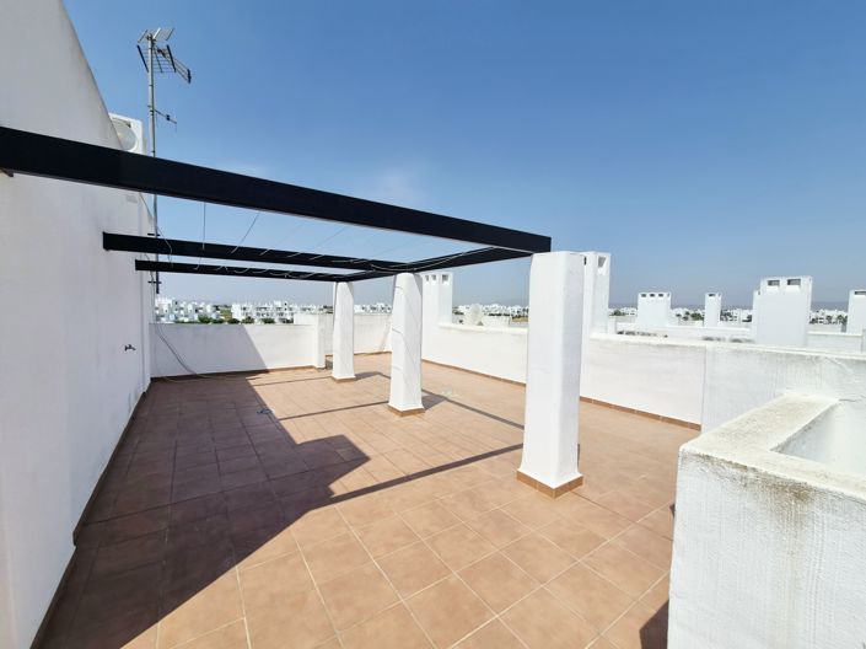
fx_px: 325
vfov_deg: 89.9
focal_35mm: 13
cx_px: 433
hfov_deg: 106.2
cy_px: 324
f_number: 2.2
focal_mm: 2.2
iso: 100
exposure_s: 1/10000
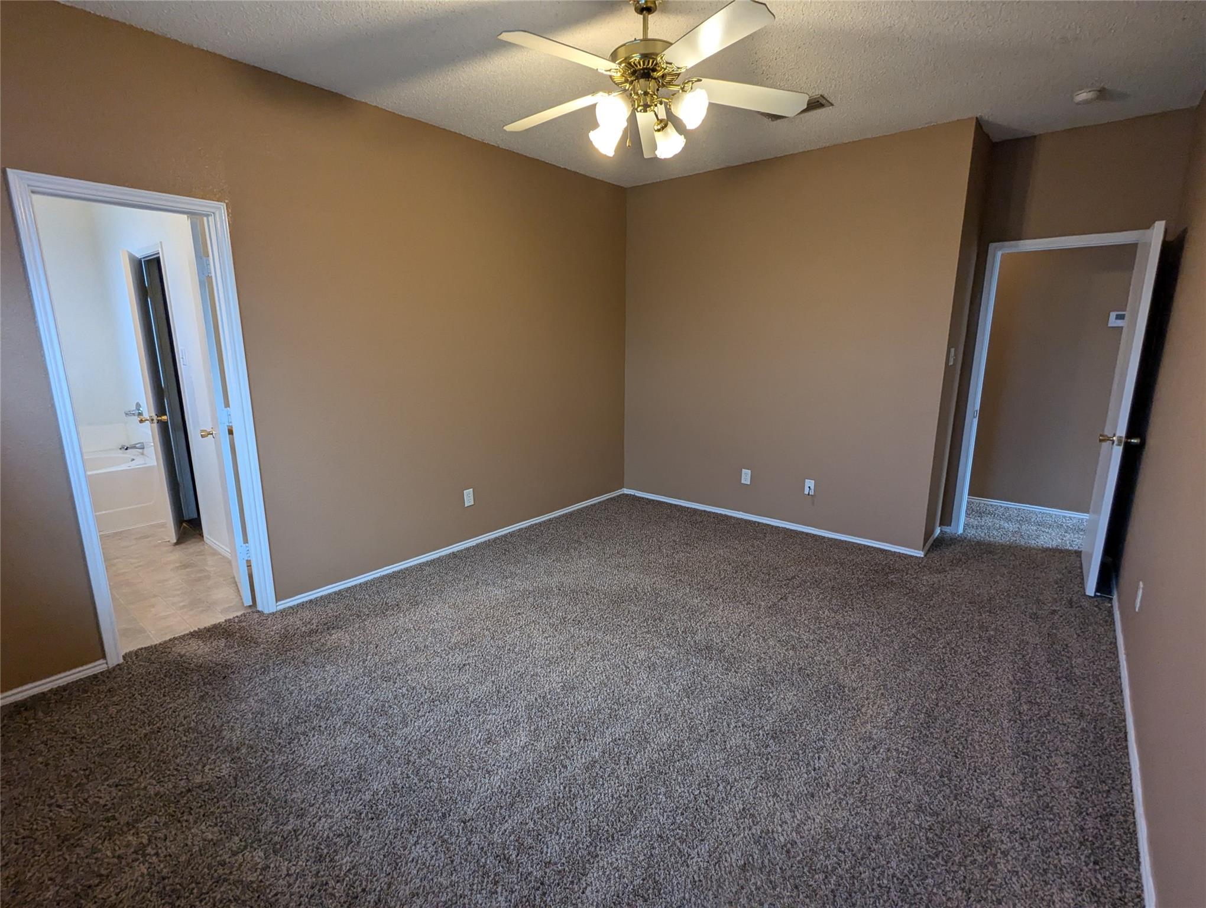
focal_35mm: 16
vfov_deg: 78.2
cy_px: 454
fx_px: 558
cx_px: 603
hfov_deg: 94.4
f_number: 2.2
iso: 183
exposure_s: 1/120
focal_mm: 2.35
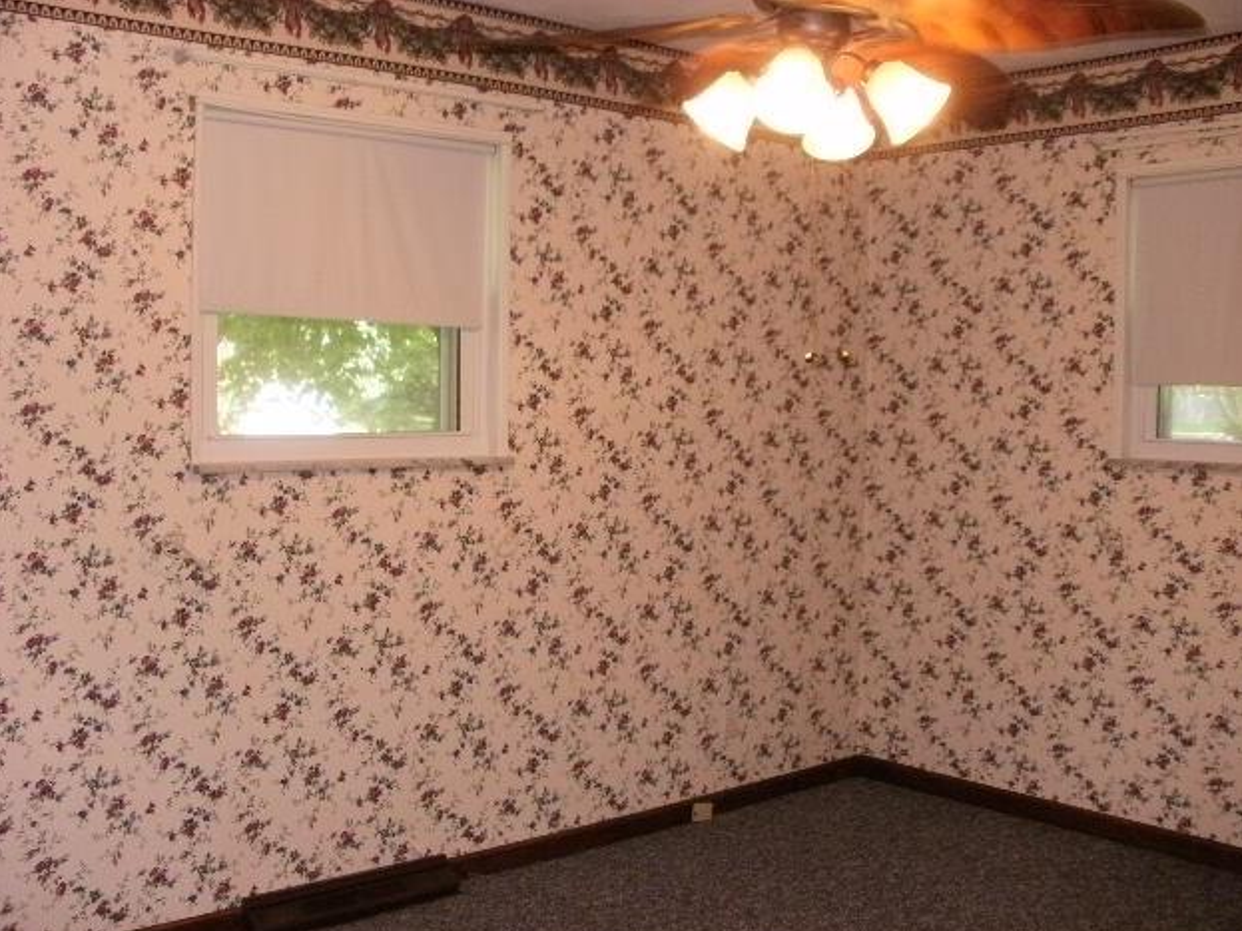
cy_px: 476
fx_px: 1327
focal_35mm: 37
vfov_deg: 38.7
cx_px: 630
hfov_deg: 50.1
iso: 125
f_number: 3.5
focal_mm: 6.3
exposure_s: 1/30
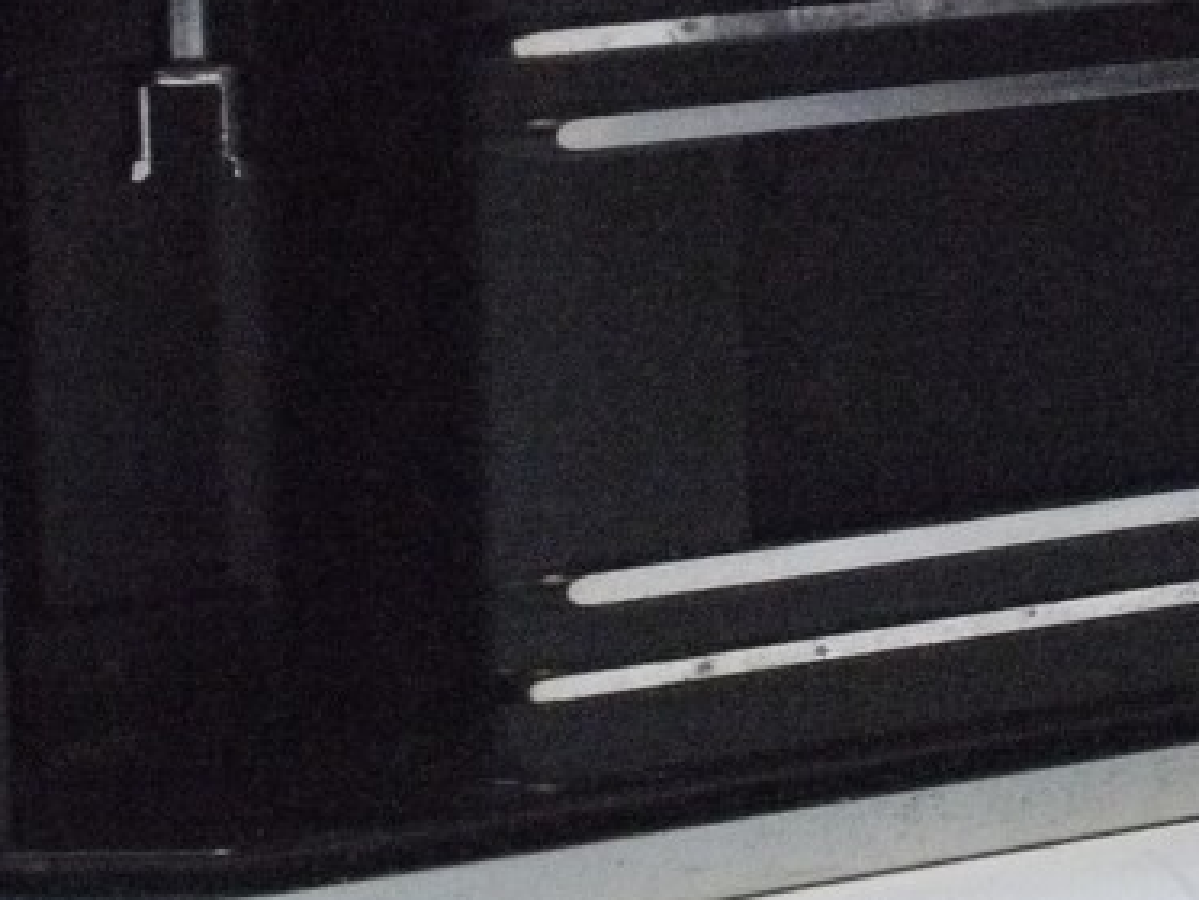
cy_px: -125
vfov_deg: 7.6
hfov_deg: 10.1
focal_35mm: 193
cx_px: 1456
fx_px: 6687
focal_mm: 30
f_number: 9
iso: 3200
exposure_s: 1/125
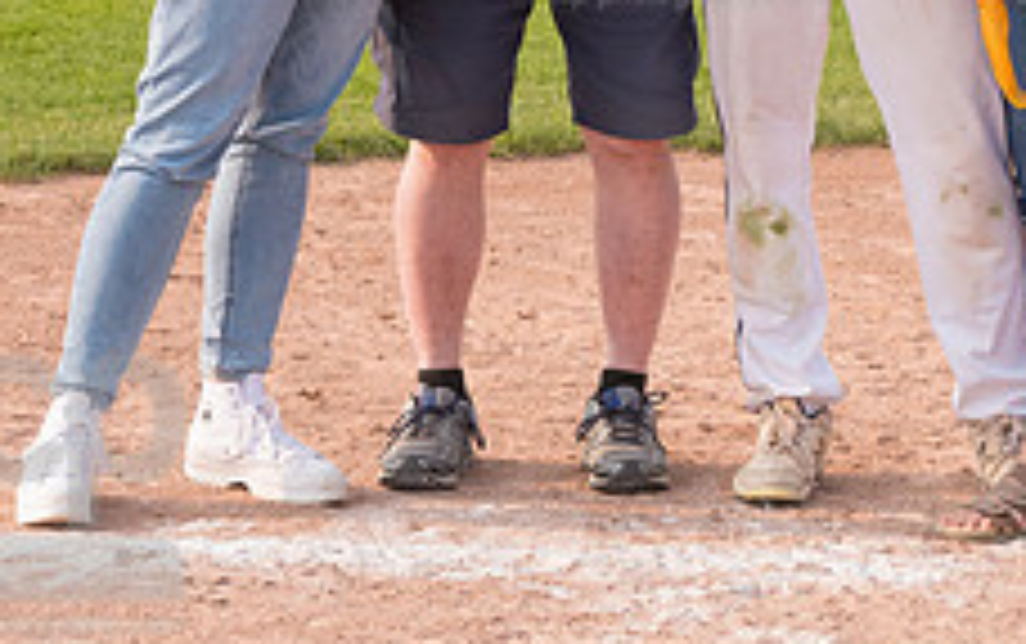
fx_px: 6522
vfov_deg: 5.6
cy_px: -151
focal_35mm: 233
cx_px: 688
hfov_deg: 9.0
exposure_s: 1/1000
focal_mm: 90
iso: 800
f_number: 7.1
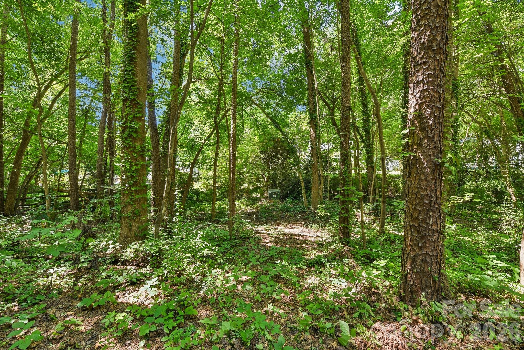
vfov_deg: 81.2
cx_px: 262
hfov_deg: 104.3
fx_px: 204
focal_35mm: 14
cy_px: 175
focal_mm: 14
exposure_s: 1/8
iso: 200
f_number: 11
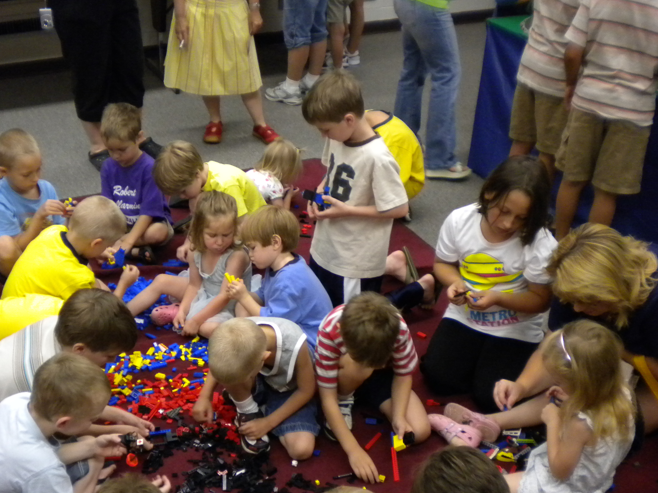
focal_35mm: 44
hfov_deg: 42.8
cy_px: 296
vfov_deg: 32.8
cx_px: 267
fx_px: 836
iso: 400
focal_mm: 6.3
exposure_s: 1/46.4
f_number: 3.1
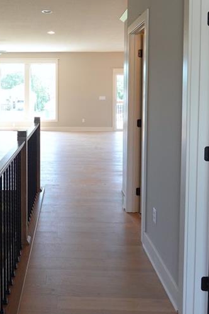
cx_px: 51
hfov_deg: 35.1
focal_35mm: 37
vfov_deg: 50.9
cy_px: 104
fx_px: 322
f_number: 5
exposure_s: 1/125
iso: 800
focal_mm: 6.9
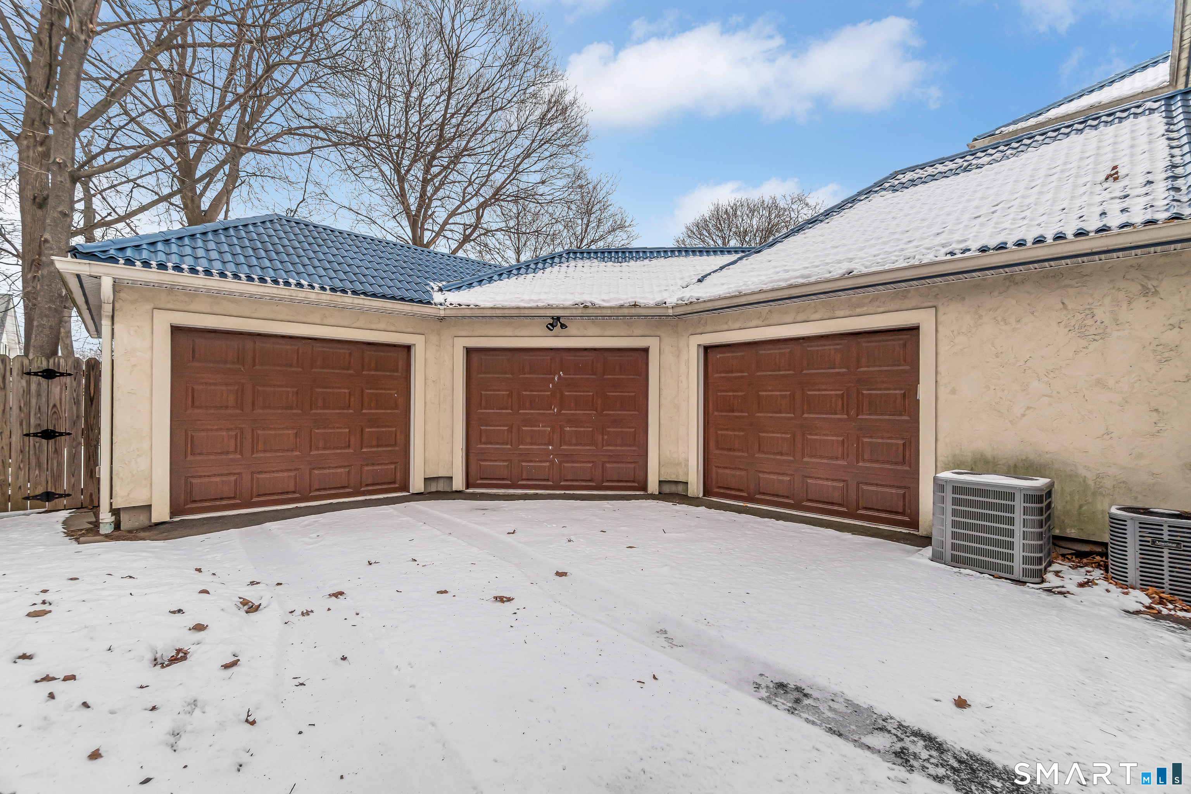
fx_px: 496
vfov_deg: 77.3
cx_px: 596
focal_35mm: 15
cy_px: 397
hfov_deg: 100.4
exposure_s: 1/125
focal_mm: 10
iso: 160
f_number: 5.6
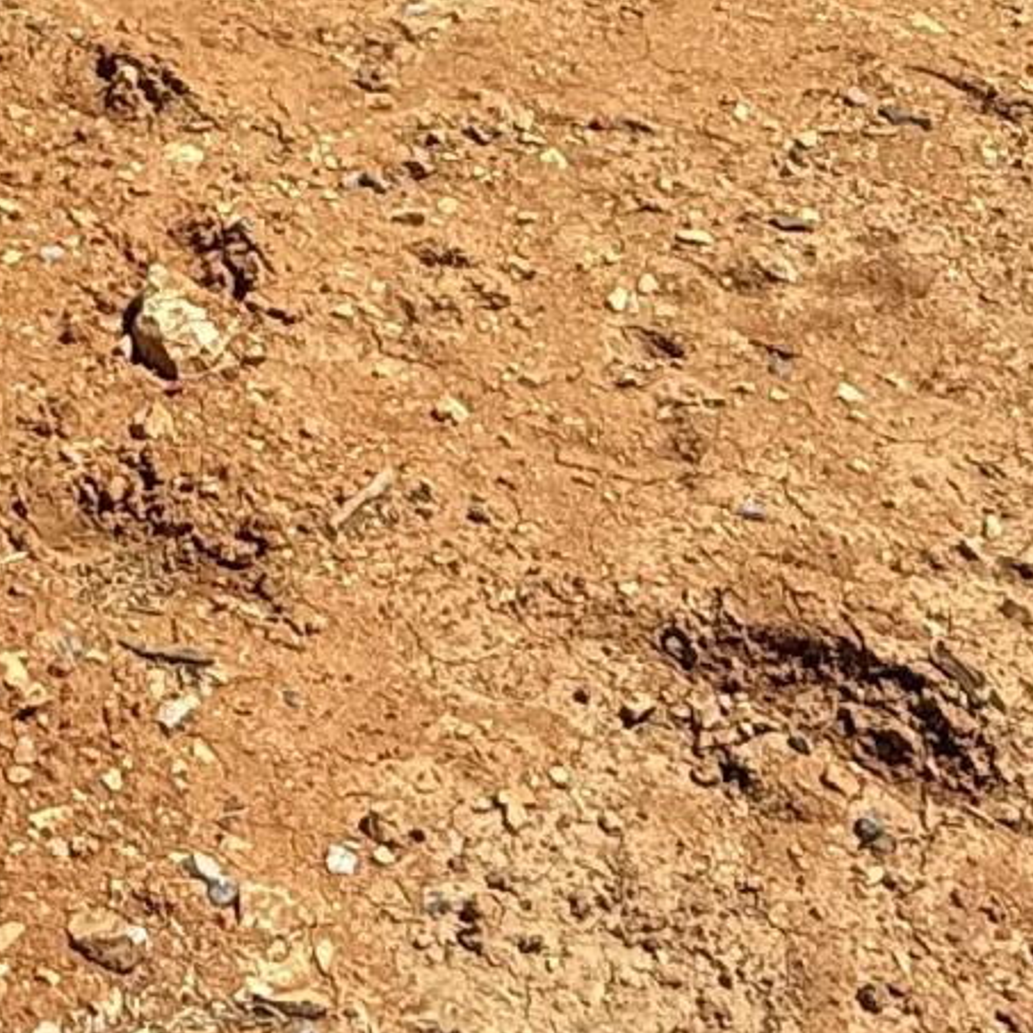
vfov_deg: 17.8
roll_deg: +0.3
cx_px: -46
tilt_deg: -5.3
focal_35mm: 82
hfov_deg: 20.3
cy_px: -702
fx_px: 2768
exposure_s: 1/2092
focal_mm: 2.22
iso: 50
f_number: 2.2
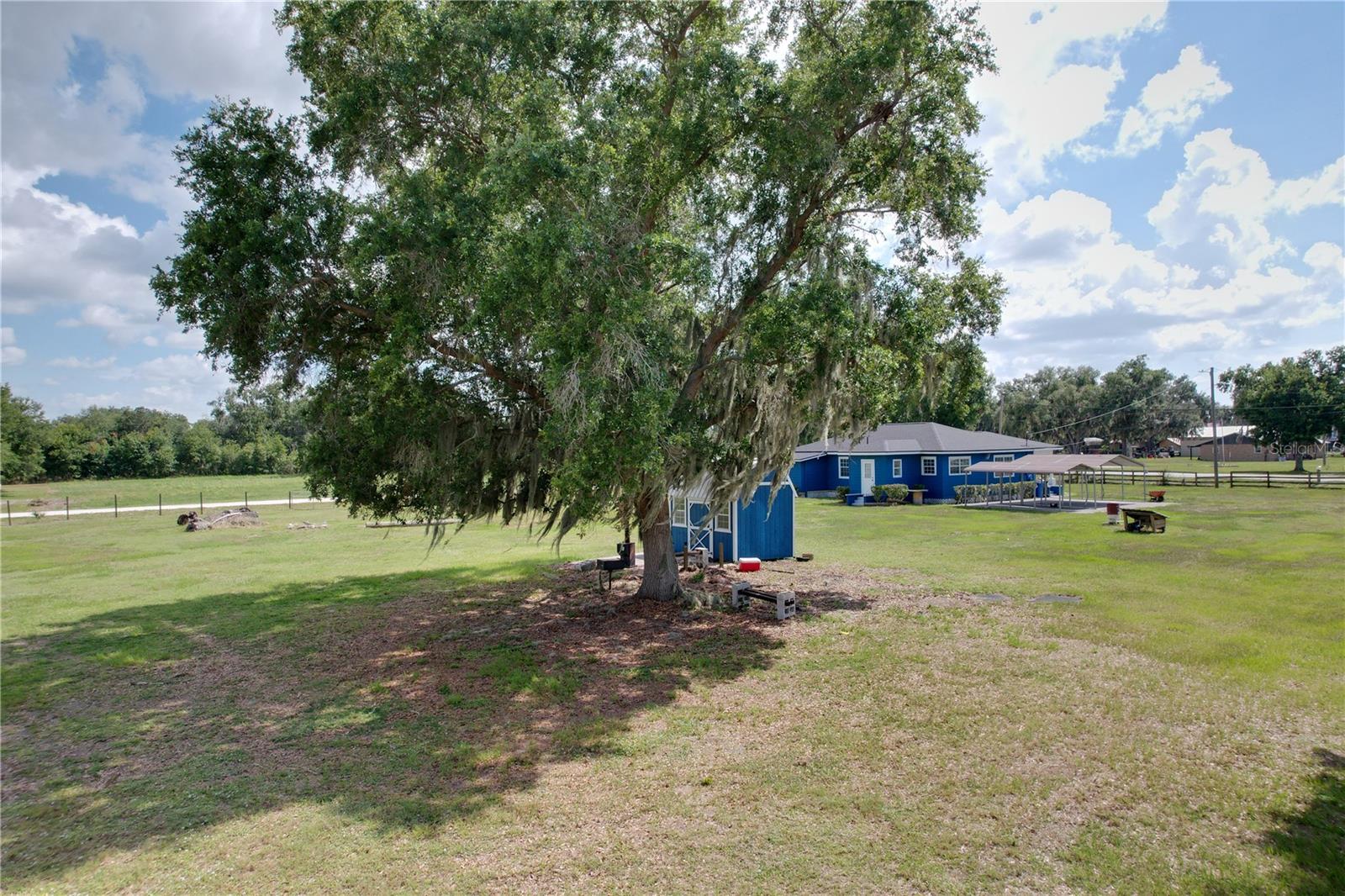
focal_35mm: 22
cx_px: 672
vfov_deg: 57.2
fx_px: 822
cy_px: 448
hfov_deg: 78.6
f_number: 2.8
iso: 100
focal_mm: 8.38
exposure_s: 1/500
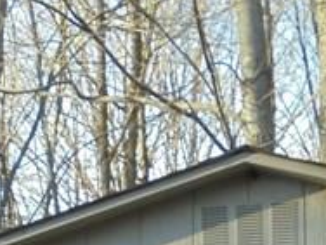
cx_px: 35
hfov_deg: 9.5
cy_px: 622
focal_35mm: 207
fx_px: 1949
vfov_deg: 6.7
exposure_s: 1/80
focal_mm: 6.9
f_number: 4.2
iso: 100
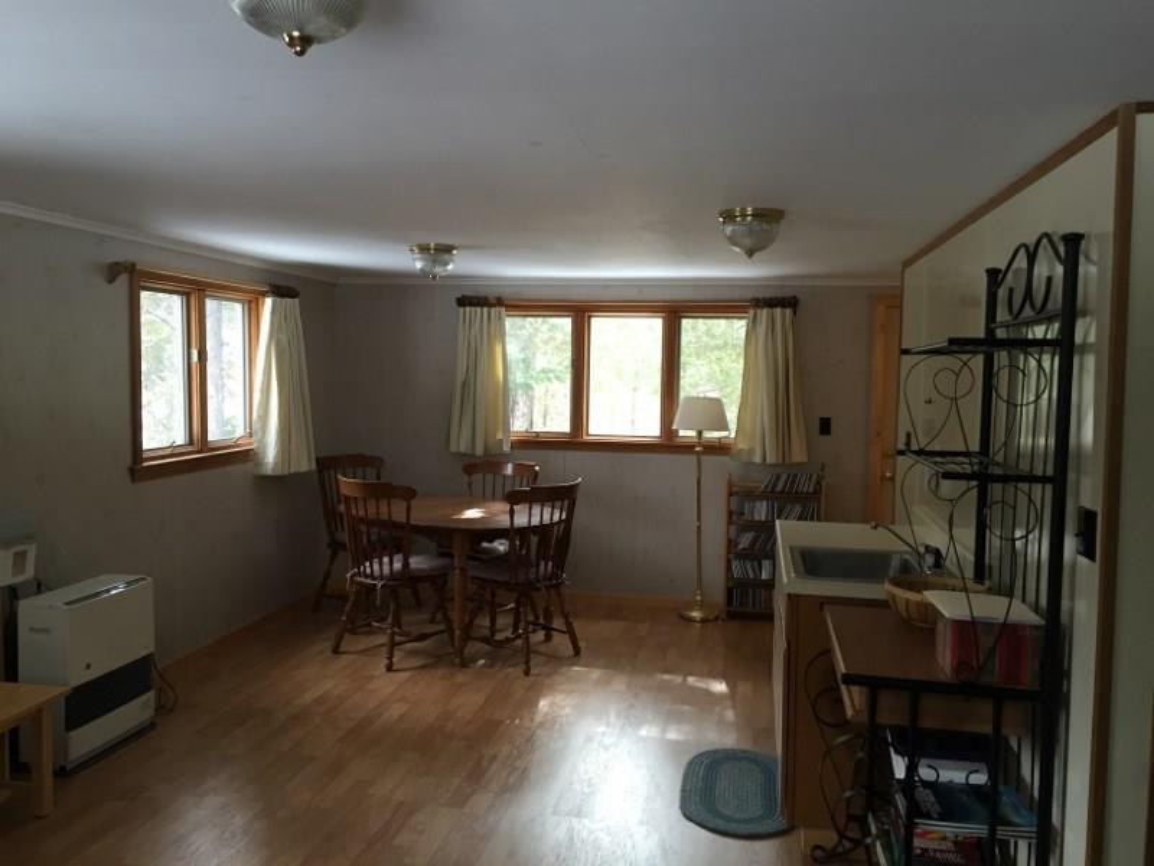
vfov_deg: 48.2
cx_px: 577
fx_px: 967
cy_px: 433
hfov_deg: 61.7
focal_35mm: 29
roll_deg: -0.3
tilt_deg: -3.4
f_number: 2.2
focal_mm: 4.15
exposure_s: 1/30
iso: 64
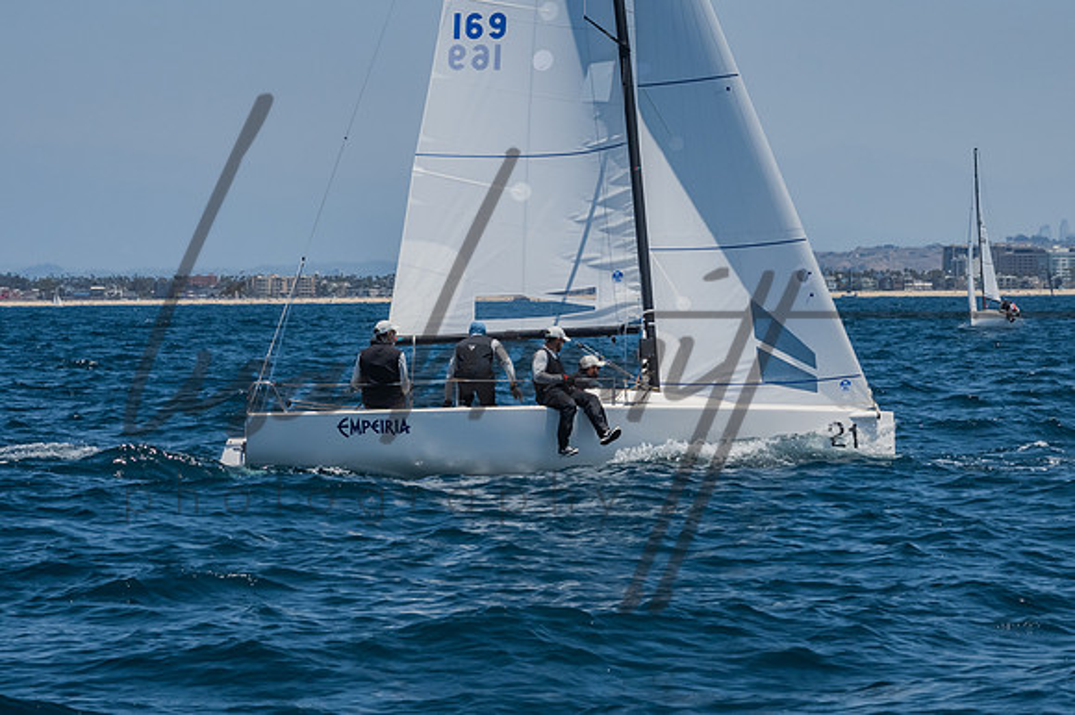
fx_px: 4924
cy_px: 358
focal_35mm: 165
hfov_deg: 12.5
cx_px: 538
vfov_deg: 8.3
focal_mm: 110
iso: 640
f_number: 14
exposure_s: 1/1600
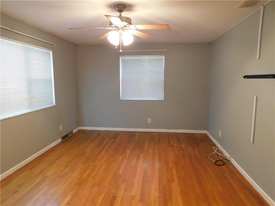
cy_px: 103
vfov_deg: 56.8
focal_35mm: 24
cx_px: 138
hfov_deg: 71.6
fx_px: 191
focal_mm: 4.1
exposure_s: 1/15
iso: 400
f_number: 3
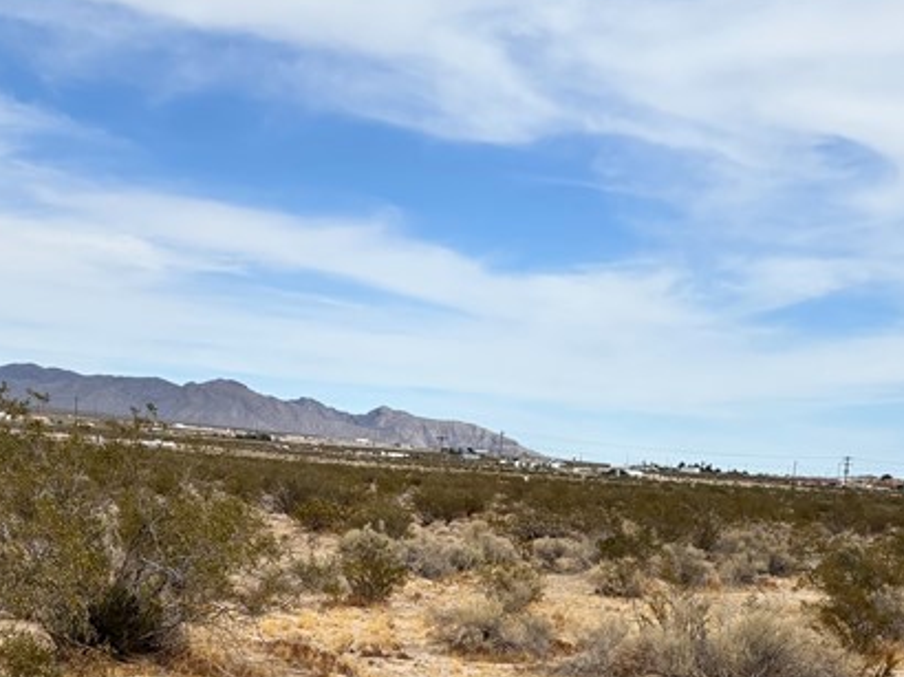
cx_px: 459
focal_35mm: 65
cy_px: 604
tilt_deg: -4.7
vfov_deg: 22.1
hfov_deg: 29.8
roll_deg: -3.3
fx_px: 1696
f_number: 1.6
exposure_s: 1/5076
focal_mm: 5.96
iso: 50
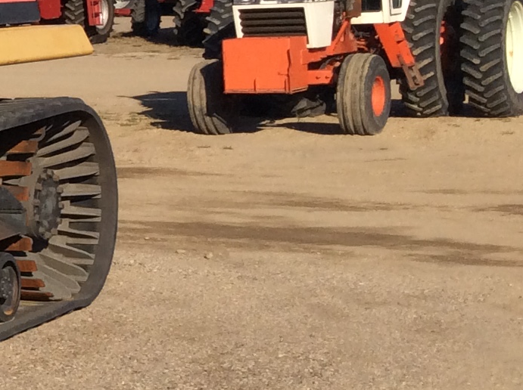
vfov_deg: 12.3
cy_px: 75
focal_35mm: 120
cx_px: -400
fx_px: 1810
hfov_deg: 14.6
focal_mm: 3.3
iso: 32
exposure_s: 1/1634
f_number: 2.4
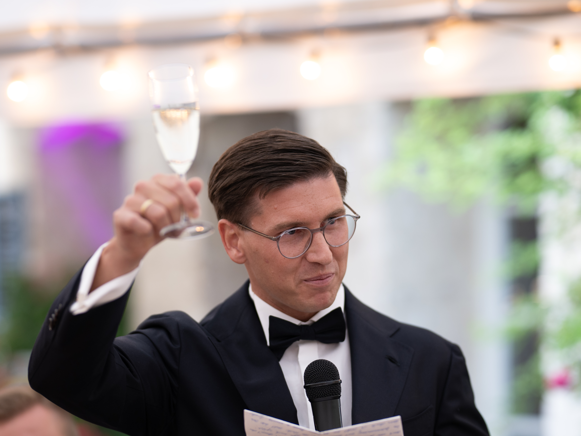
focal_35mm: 132
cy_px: 245
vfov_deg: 11.2
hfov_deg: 14.9
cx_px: 285
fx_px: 2216
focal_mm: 85
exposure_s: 1/160
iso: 200
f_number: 1.4
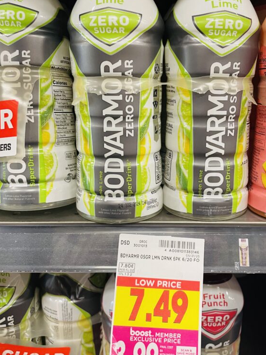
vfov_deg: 51.3
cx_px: 159
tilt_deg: -15.6
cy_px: 171
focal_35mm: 36
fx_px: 369
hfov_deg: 39.5
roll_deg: -0.3
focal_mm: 4.2
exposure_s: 1/60
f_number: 1.6
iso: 125
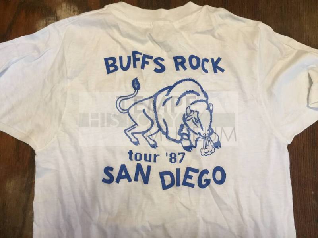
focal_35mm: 29
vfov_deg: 48.2
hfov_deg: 61.7
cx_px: 159
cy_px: 119
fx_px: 266
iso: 125
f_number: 2.2
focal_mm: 4.15
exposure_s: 1/30
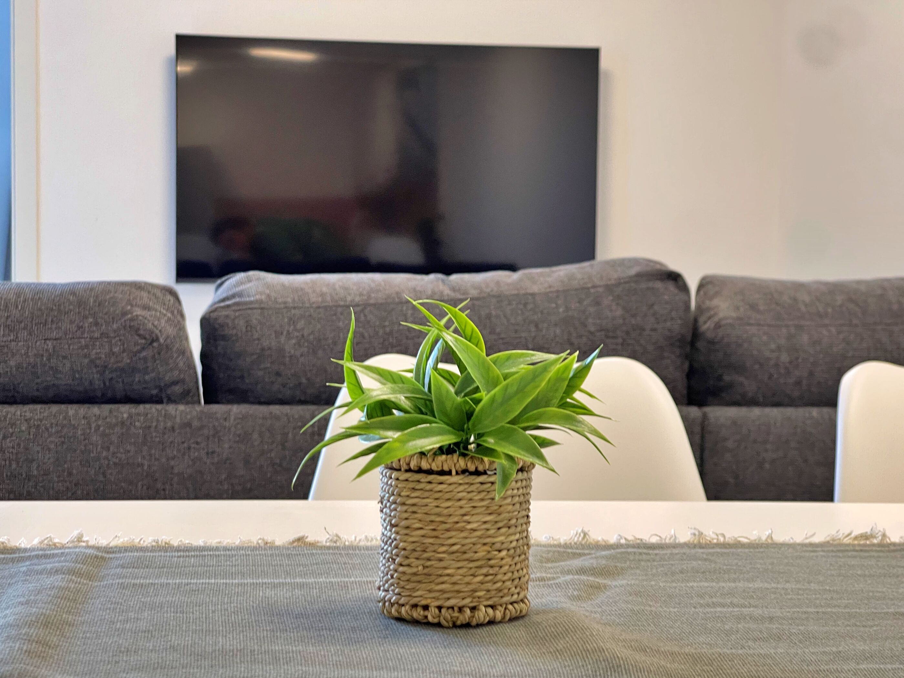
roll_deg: -0.5
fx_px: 1671
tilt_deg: -4.5
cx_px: 452
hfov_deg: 30.3
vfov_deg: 22.9
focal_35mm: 64
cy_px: 339
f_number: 2.2
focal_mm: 7.5
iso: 160
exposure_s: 1/50
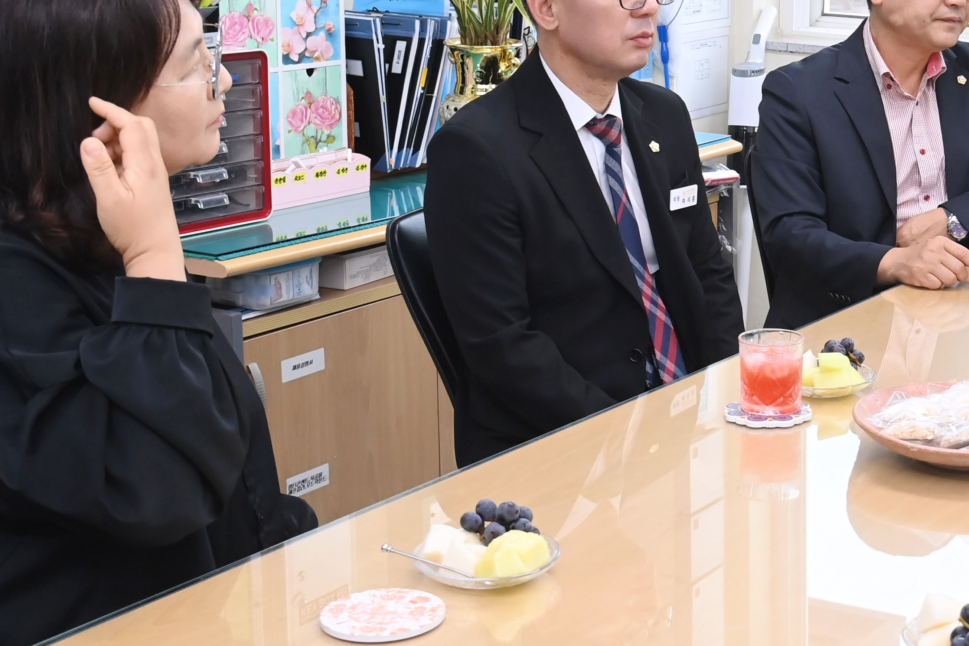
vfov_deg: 21.2
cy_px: 304
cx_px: 947
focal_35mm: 64
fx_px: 1723
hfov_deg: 29.5
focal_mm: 30
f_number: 6.3
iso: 2500
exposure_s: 1/250
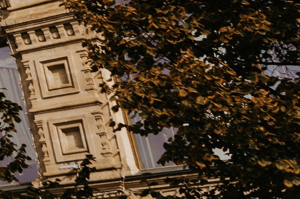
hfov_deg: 12.9
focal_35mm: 123
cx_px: -412
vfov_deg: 10.0
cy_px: -248
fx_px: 1025
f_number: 4
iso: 100
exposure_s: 1/500
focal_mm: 24
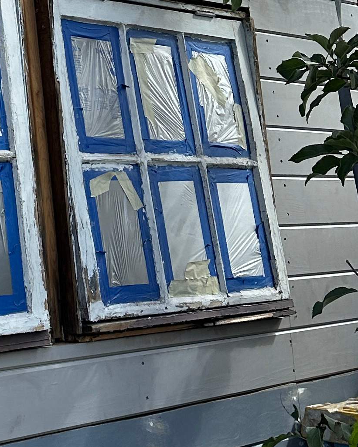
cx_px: -182
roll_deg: +2.8
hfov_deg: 15.4
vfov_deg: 20.2
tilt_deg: +9.1
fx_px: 1219
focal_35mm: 92
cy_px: 7
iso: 80
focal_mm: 6.86
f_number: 1.78
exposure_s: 1/4016
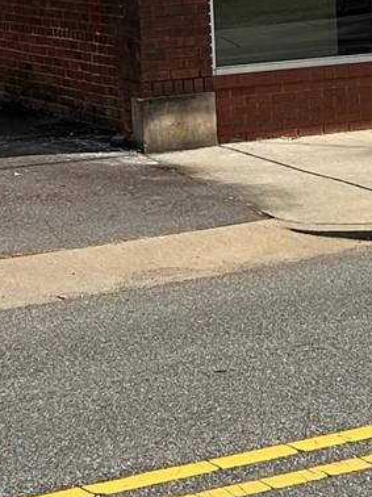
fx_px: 2023
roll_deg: +2.3
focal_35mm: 141
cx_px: 381
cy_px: -131
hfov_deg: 10.4
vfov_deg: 13.5
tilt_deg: +0.4
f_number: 1.5
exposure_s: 1/4831
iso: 50
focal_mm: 5.7
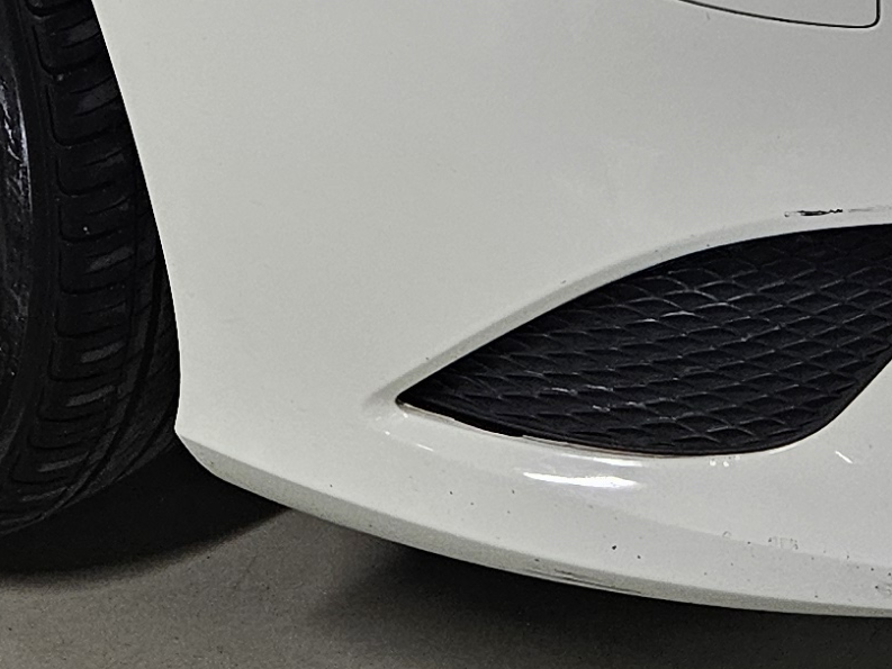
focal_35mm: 116
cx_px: 328
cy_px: -697
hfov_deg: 16.9
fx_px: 2990
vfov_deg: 11.4
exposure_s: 1/120
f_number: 1.8
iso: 400
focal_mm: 5.4
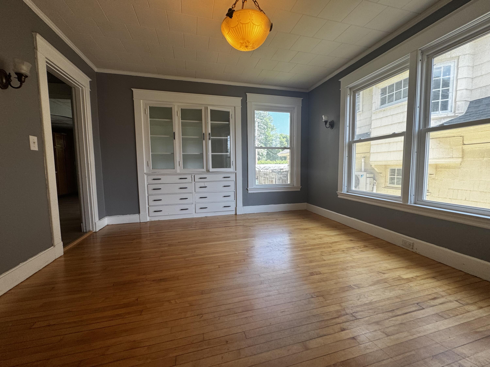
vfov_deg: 85.7
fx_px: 198
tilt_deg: -5.6
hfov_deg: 102.1
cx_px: 245
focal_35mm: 14
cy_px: 184
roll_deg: +1.1
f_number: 2.2
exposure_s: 1/120
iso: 80
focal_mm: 2.22
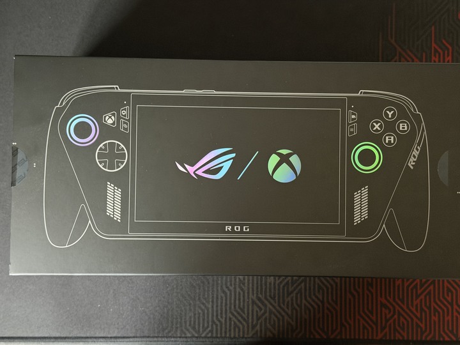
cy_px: 172
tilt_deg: -87.3
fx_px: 638
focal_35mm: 48
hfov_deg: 39.7
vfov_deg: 30.3
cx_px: 230
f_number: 1.78
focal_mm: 6.76
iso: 800
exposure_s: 1/23
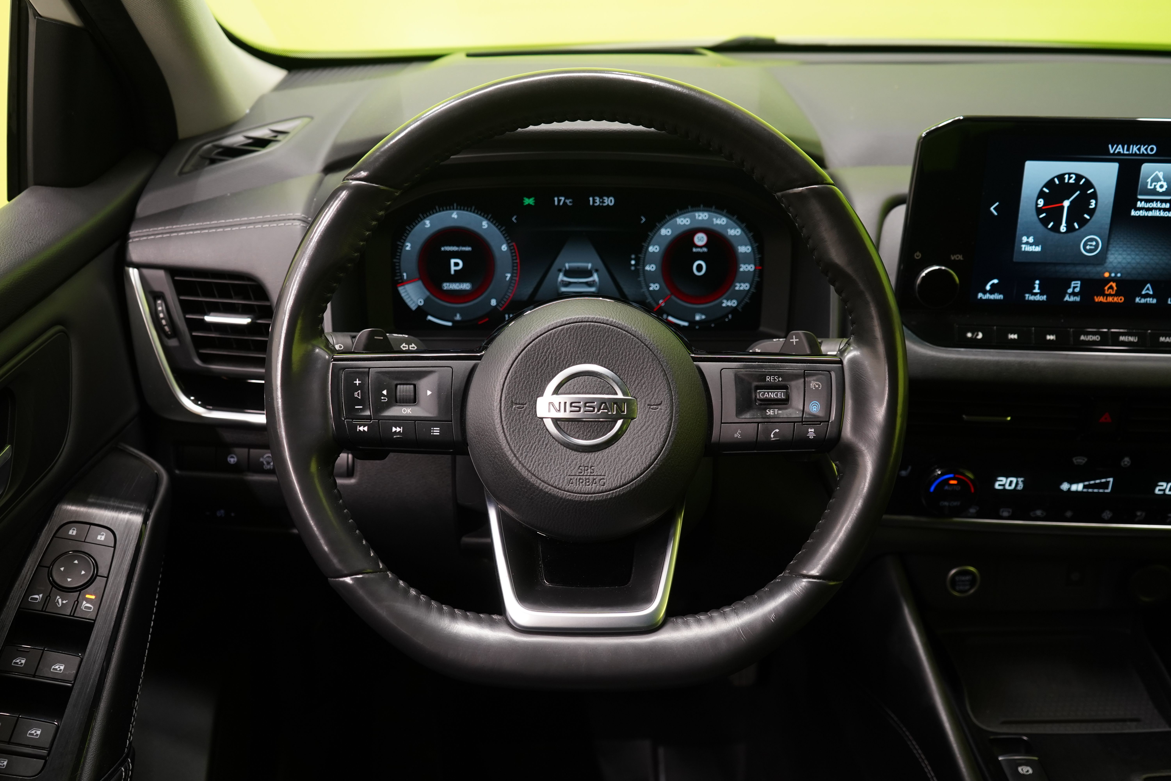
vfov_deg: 38.9
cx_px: 586
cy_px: 390
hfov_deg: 55.8
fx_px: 1106
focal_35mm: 34
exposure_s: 1/25
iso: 1250
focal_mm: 34
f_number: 5
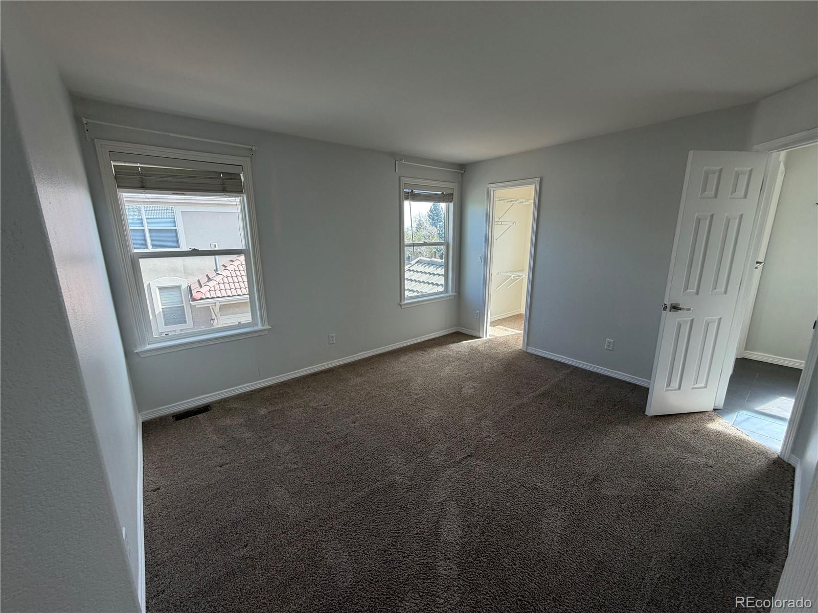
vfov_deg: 85.7
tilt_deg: -13.3
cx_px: 409
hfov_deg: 102.1
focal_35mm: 14
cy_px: 306
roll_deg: +1.0
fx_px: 331
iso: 64
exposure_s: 1/121
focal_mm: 2.22
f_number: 2.2
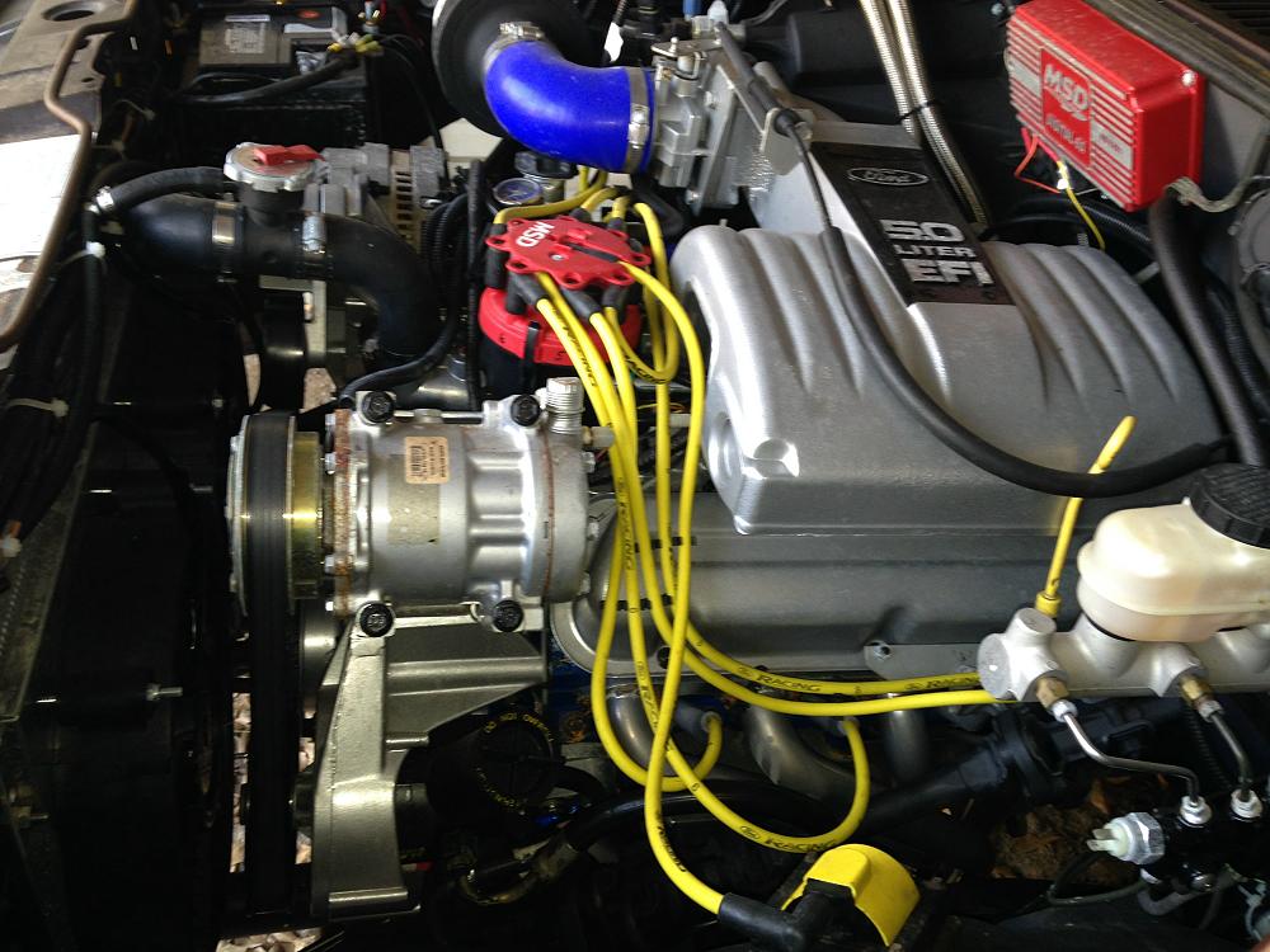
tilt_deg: -42.7
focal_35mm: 33
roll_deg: -6.9
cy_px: 476
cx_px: 635
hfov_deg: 55.4
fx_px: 1211
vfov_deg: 42.9
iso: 80
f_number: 2.4
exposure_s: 1/20
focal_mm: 4.12
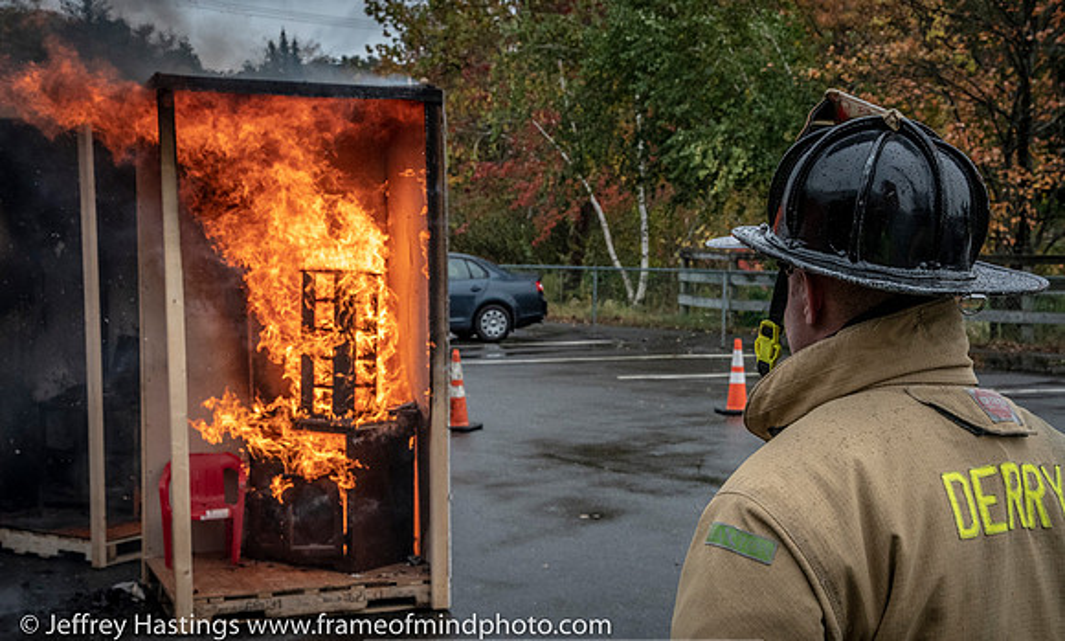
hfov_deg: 37.3
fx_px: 1577
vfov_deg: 23.0
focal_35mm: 55
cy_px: 312
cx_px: 528
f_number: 8
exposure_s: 1/2000
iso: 1600
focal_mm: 35
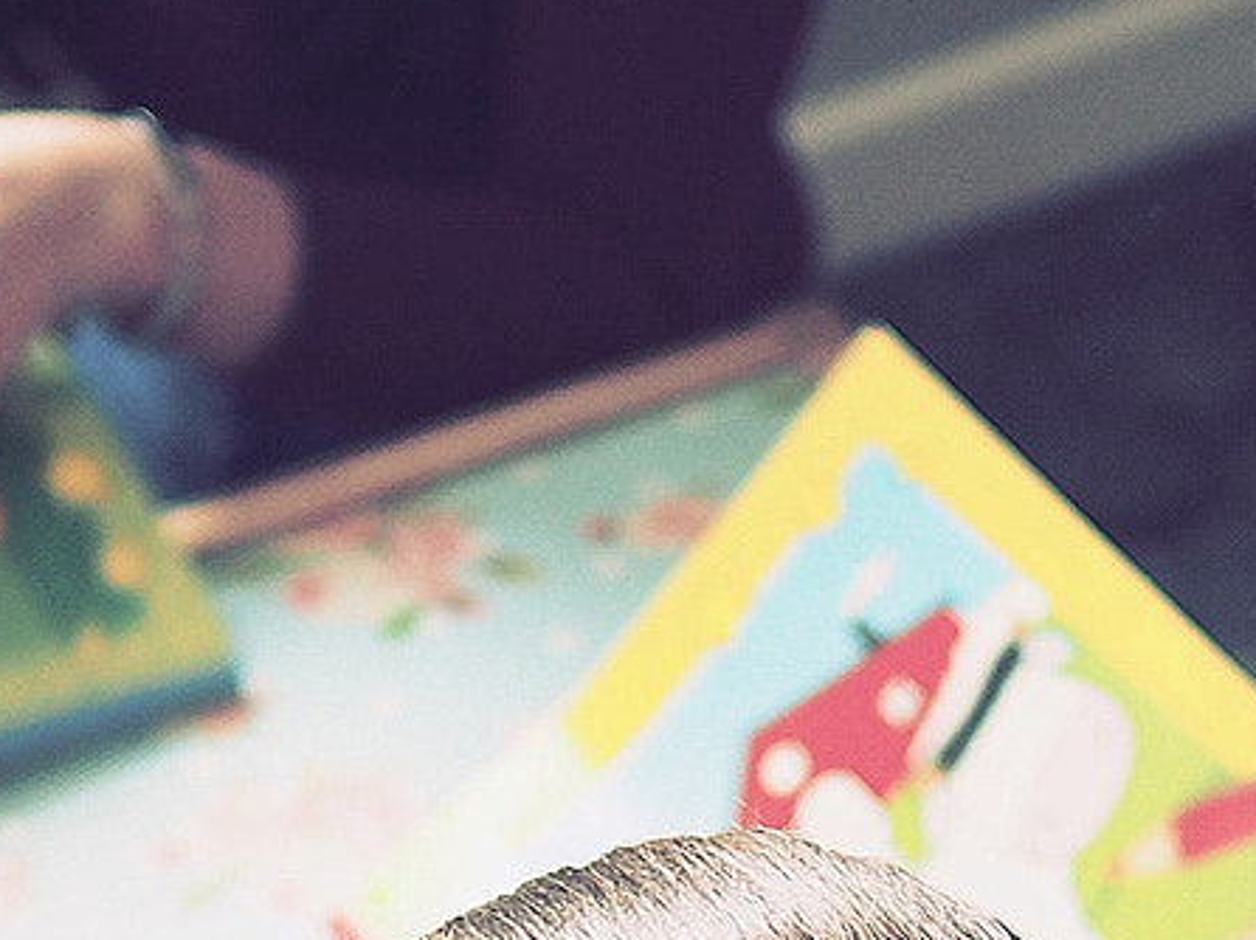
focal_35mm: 122
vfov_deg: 11.5
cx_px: 729
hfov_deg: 16.1
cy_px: 1559
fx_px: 4424
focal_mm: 17
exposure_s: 1/60
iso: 640
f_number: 1.8
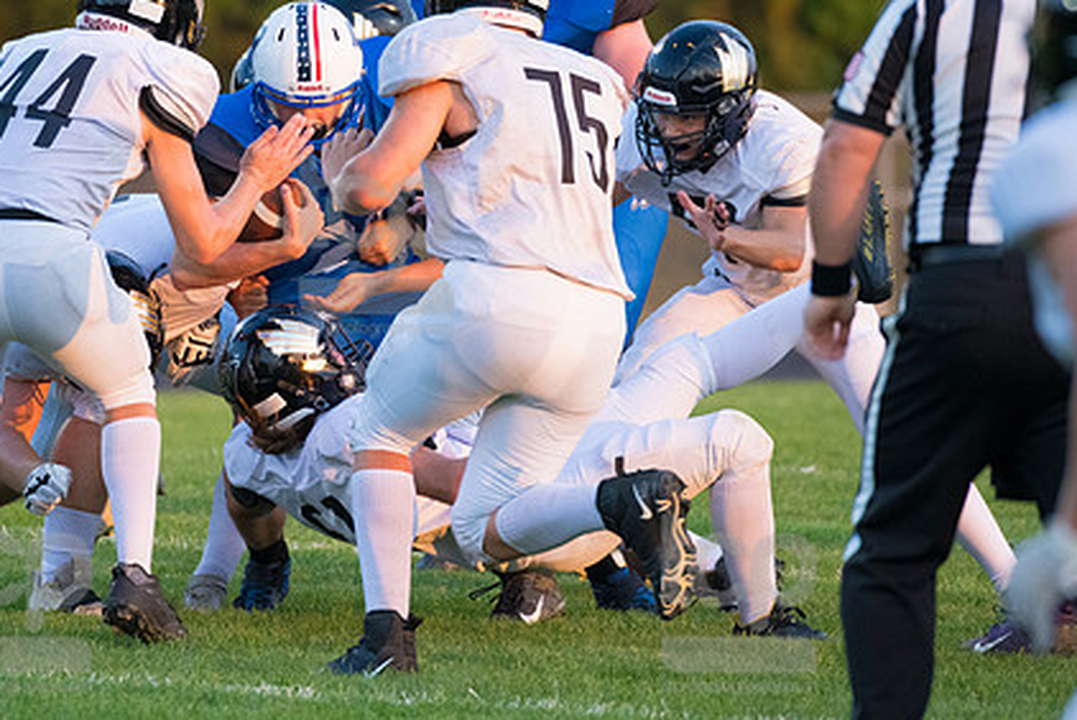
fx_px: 16854
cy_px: 246
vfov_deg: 2.4
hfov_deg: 3.7
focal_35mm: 563
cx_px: 378
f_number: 5.6
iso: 3200
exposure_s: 1/1250
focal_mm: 410
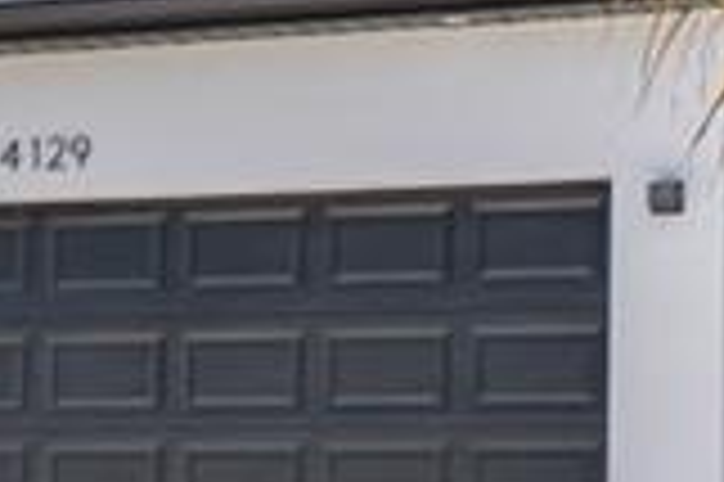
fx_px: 3837
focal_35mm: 191
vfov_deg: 7.1
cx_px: -553
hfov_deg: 10.2
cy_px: 541
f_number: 8
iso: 100
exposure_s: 1/500
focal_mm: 20
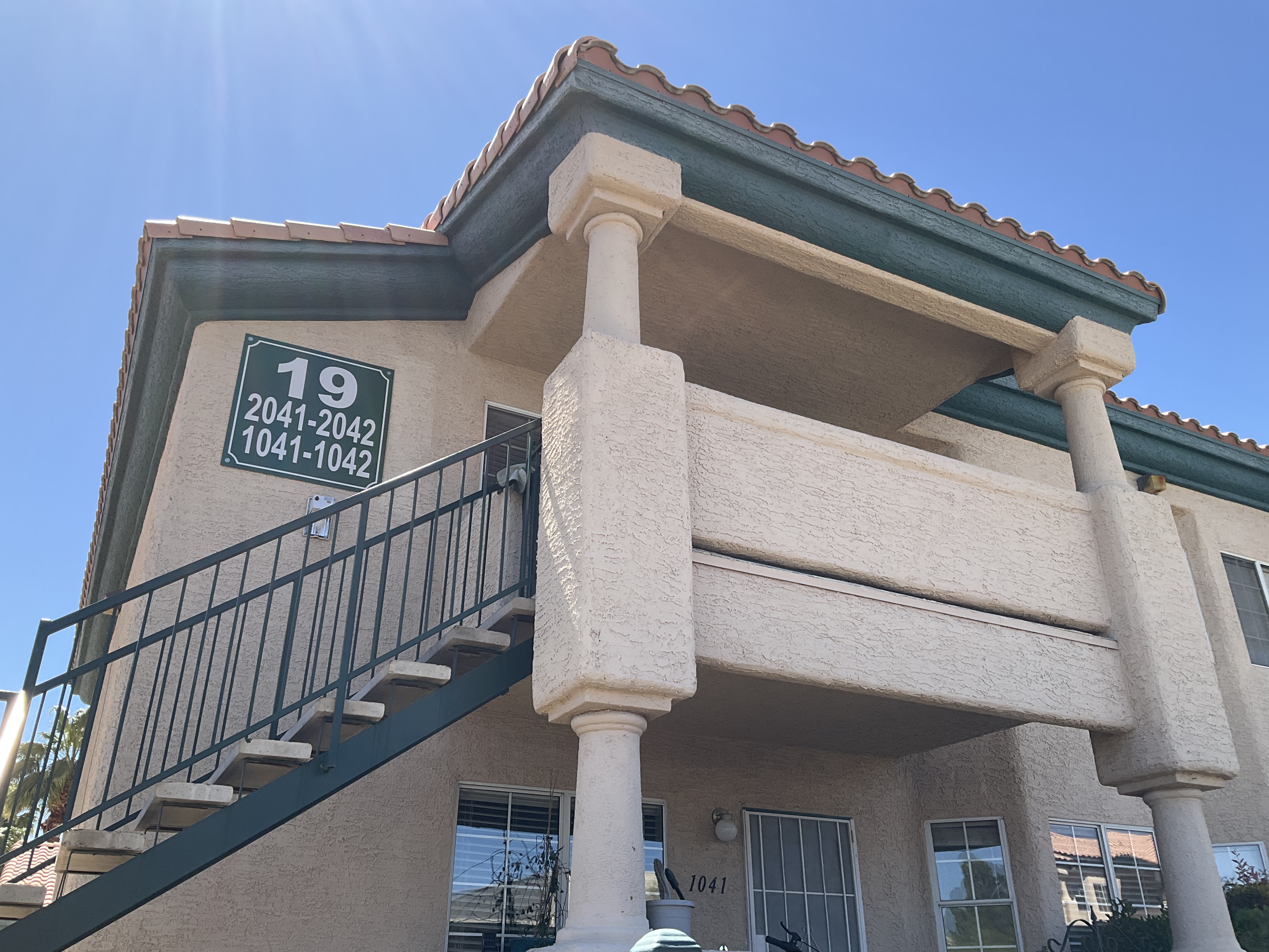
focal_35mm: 29
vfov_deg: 48.2
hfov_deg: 61.7
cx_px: 634
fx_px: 1063
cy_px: 476
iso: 25
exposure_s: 1/1144
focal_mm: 3
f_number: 1.8
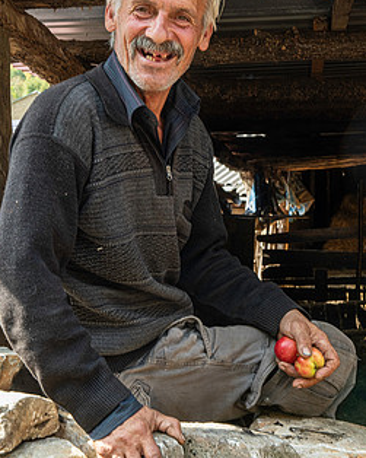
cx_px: 162
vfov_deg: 25.7
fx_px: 1002
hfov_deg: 20.7
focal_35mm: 74
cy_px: 214
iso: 560
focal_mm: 55
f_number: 11
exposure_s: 1/60
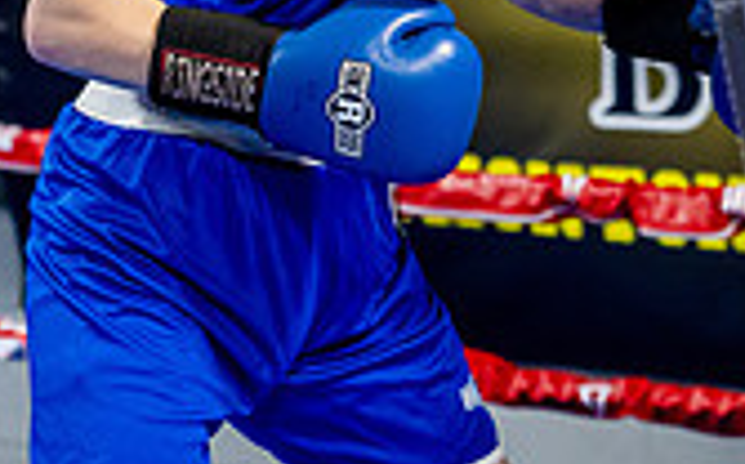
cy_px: -132
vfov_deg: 5.6
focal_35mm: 234
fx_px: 4746
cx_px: 691
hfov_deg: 8.9
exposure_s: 1/1000
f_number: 2
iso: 4000
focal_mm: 66
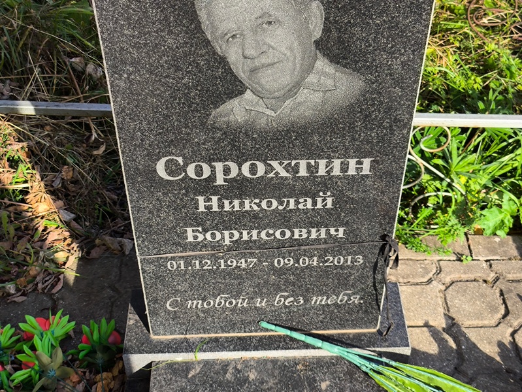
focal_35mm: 50
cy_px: 196
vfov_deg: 29.1
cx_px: 261
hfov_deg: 38.2
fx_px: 754
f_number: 1.7
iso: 50
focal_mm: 4.71
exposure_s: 1/532
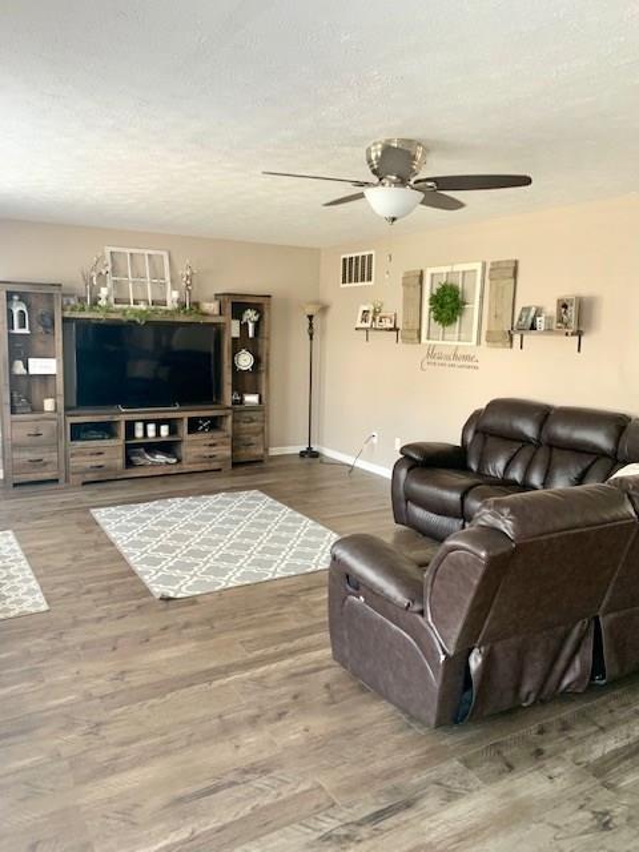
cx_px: 320
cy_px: 426
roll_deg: -1.1
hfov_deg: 53.1
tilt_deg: -7.0
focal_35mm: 26
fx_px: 640
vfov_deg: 67.3
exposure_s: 1/60
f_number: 1.8
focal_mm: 4.25
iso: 125
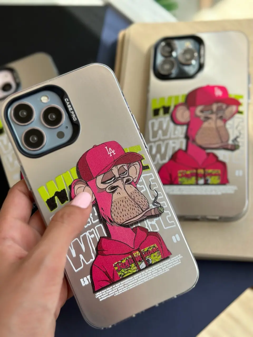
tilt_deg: -61.8
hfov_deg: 30.3
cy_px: 168
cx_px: 126
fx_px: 468
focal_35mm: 48
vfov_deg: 39.7
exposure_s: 1/1433
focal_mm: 6.86
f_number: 1.78
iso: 80
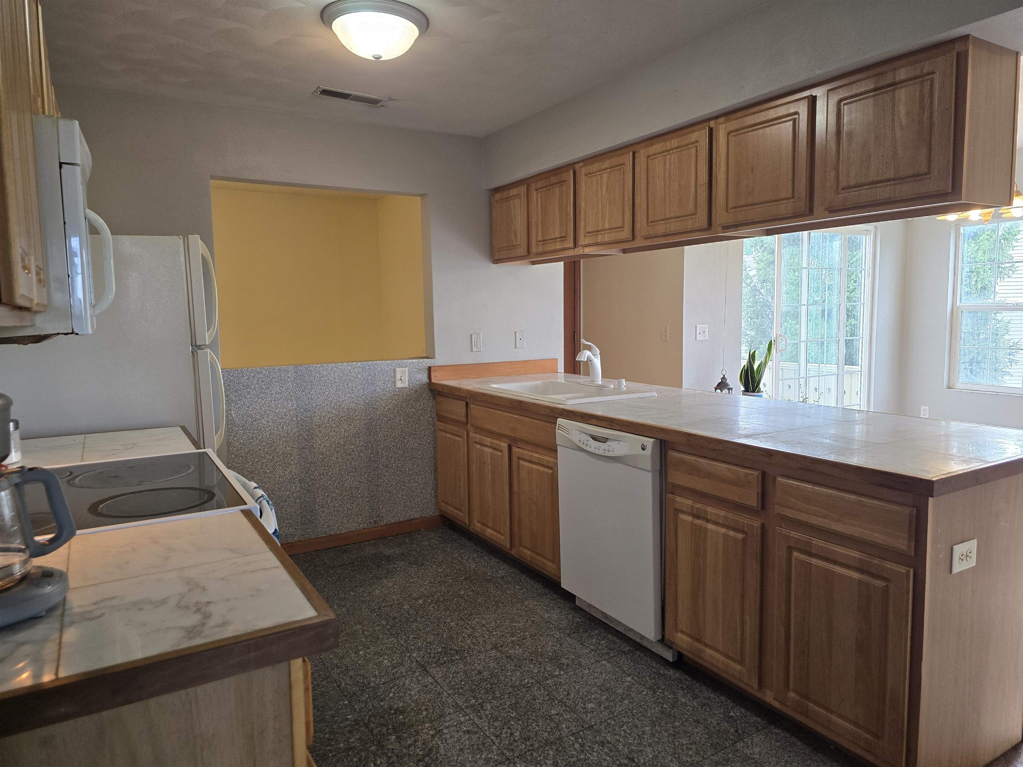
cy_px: 384
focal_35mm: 23
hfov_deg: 73.9
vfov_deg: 58.9
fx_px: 680
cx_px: 512
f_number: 1.7
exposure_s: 1/120
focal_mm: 6.3
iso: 250
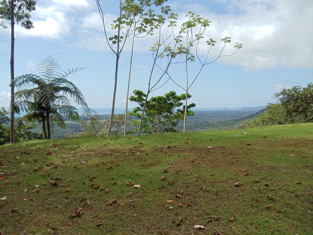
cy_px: 118
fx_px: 398
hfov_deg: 42.9
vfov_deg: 32.9
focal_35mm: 44
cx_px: 156
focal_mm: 6
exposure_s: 1/200
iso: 80
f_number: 7.1
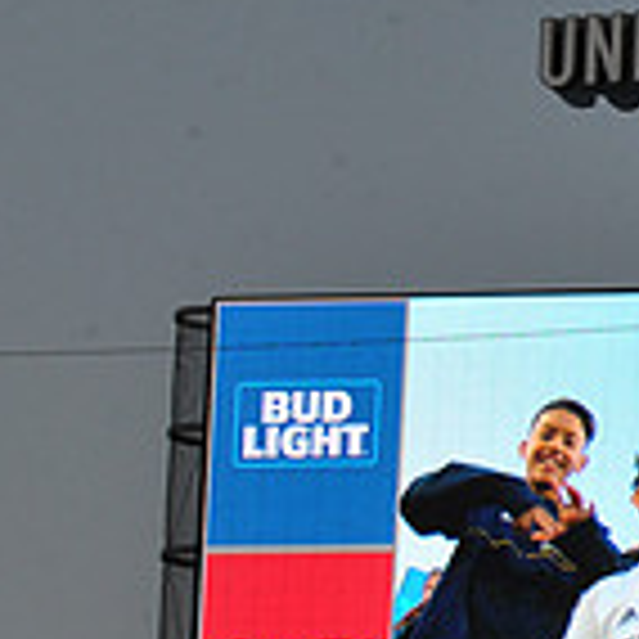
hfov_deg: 3.6
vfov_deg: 3.6
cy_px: 526
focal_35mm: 487
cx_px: 936
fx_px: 10171
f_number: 11
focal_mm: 140
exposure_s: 1/500
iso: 1250
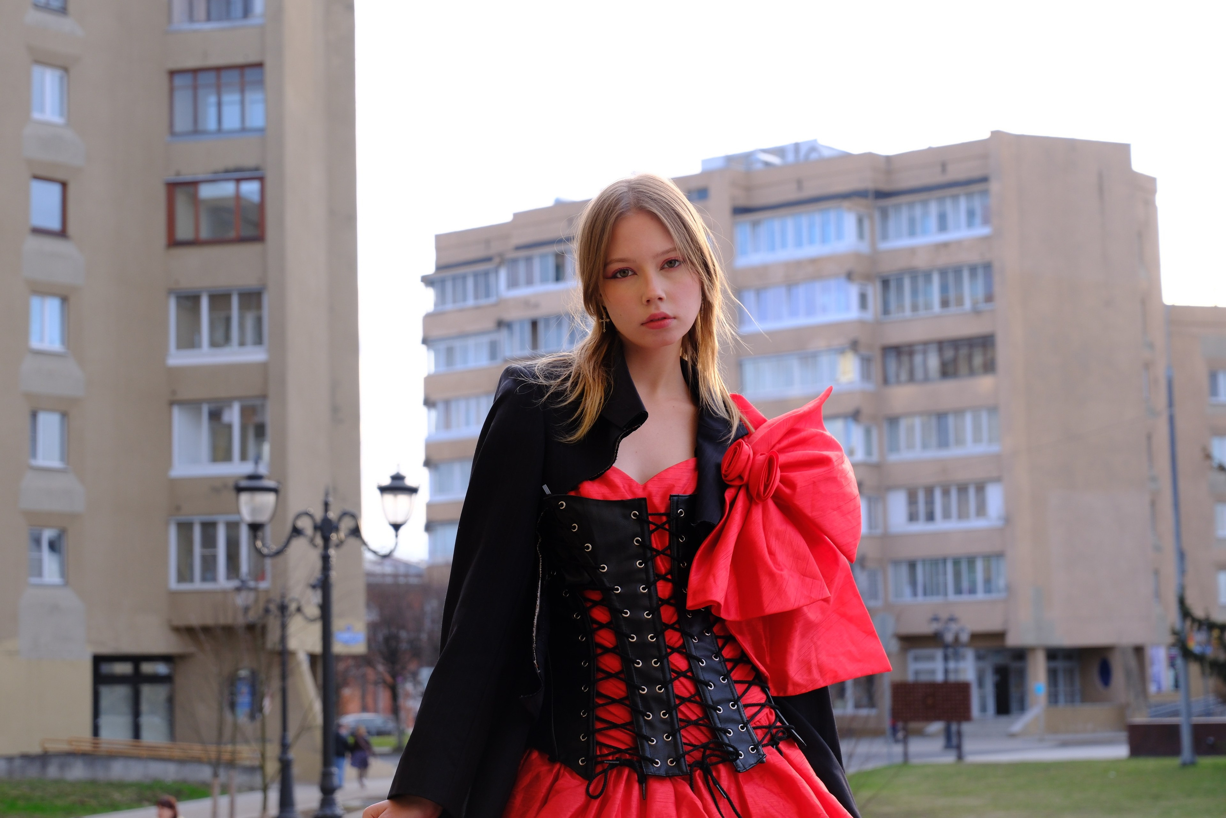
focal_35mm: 75
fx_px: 2554
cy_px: 409
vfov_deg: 18.2
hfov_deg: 27.0
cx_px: 613
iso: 250
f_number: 4.8
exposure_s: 1/150
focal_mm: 50
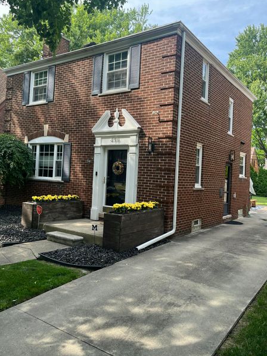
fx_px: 298
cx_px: 130
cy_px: 165
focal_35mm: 29
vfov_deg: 61.6
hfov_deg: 48.2
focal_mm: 5.1
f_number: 1.6
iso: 50
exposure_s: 1/583
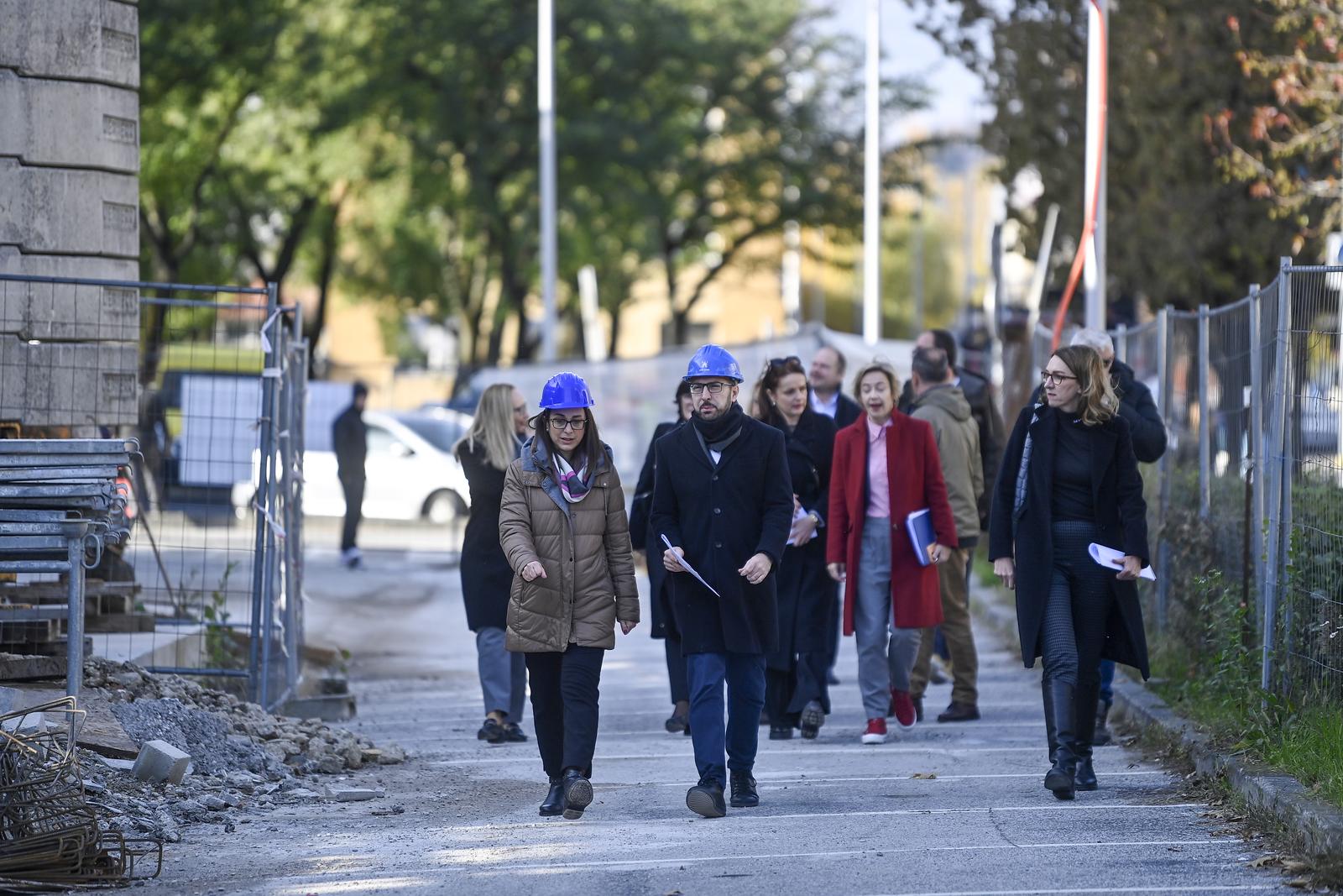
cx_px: 672
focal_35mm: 200
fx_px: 7461
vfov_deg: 6.9
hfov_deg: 10.3
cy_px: 448
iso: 100
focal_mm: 200
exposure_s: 1/640
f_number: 2.8
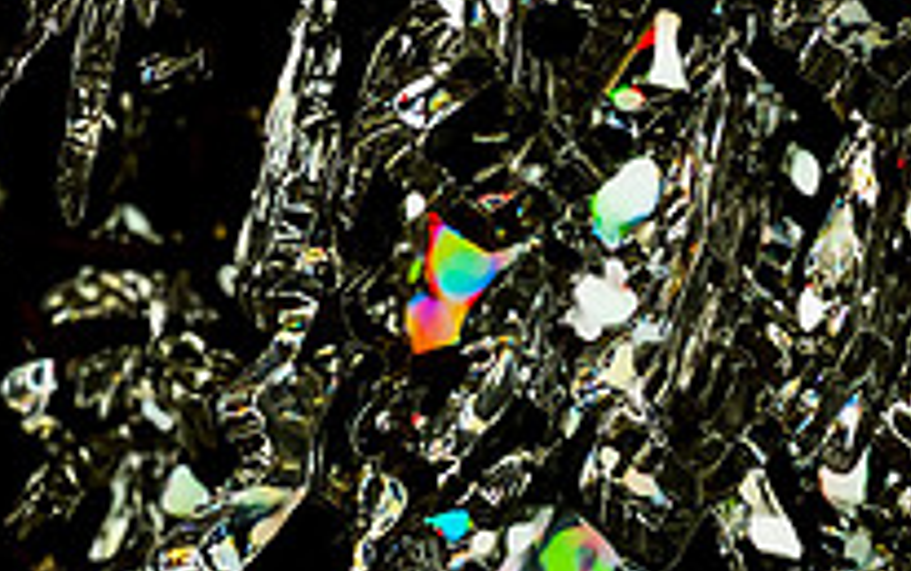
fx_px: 4745
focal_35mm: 191
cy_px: 201
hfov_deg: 10.8
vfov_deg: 6.9
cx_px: 1119
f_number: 2.2
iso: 160
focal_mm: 7.5
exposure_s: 1/120
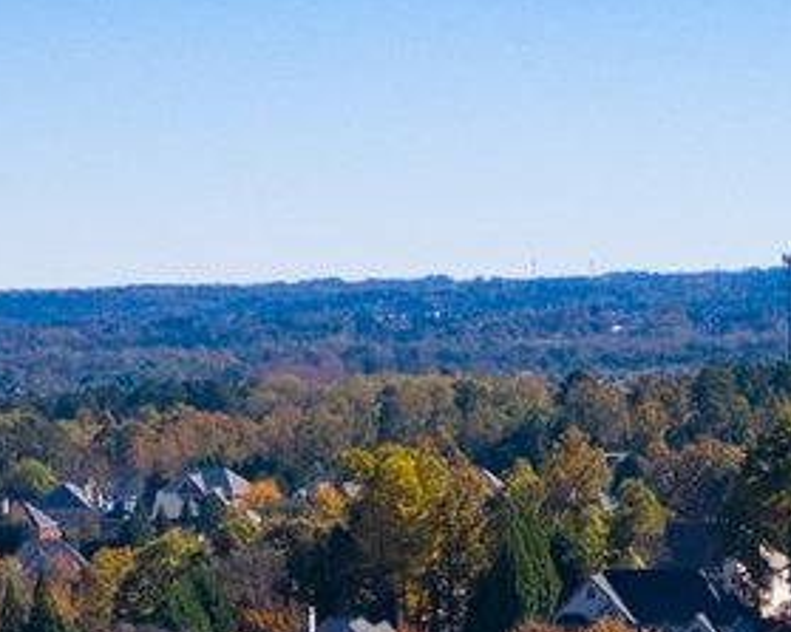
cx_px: 590
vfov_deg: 8.0
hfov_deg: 10.6
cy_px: 1462
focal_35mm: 181
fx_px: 4236
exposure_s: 1/500
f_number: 5
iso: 100
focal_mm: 10.26
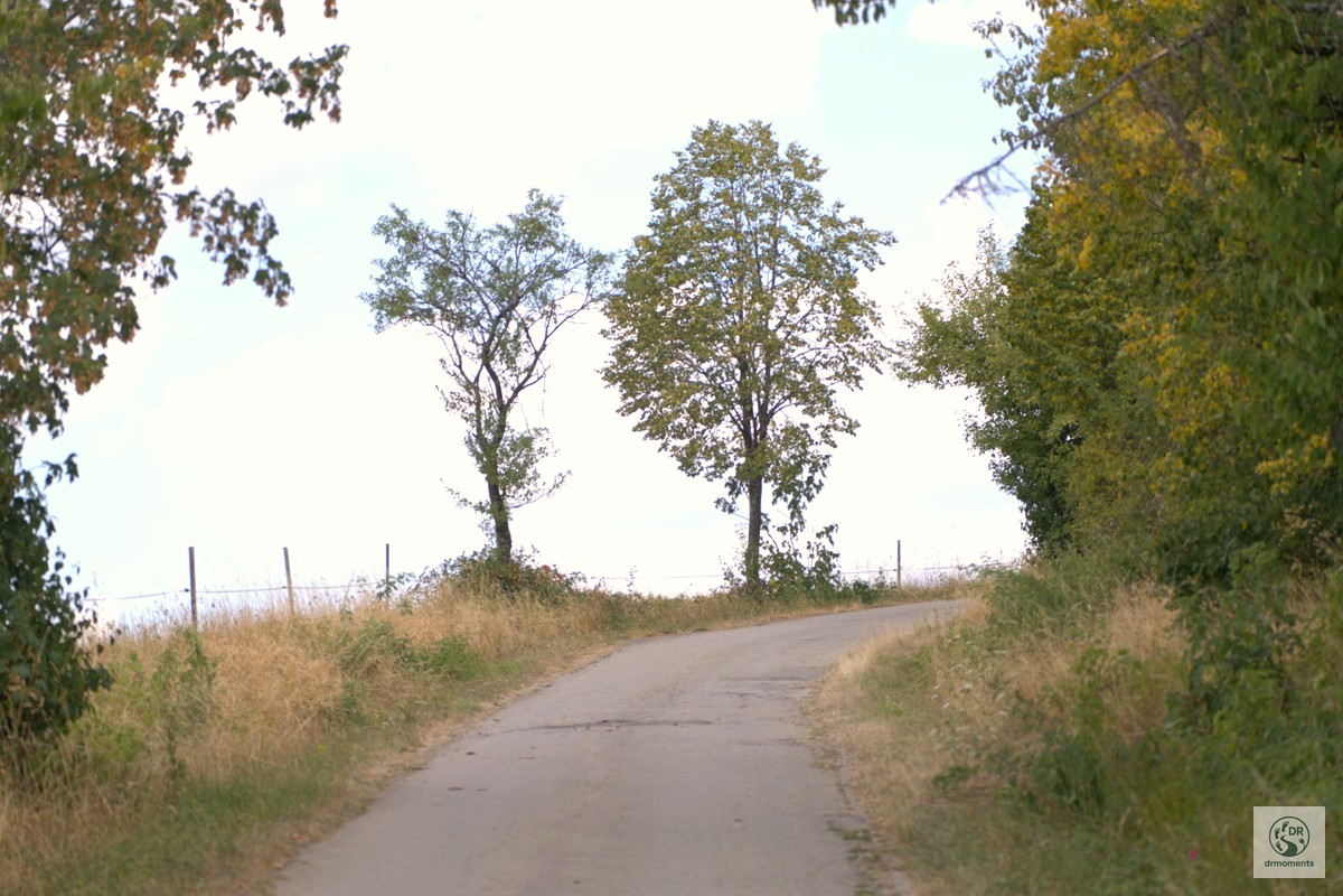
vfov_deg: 8.5
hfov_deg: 12.7
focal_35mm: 162
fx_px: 6043
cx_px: 672
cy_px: 448
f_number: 6.3
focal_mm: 162
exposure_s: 1/125
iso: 100
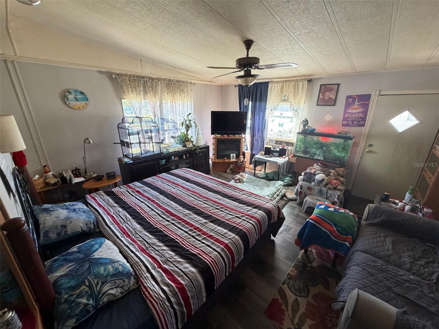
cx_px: 220
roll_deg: -0.1
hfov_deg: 102.1
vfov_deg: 85.7
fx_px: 178
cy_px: 164
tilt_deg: -17.3
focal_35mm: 14
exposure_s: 1/94
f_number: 2.2
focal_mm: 2.22
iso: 320
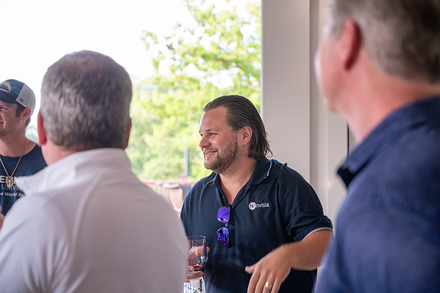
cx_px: 220
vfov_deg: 19.4
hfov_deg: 28.9
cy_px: 146
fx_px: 855
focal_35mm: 70
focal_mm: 70
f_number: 4
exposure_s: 1/160
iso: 640
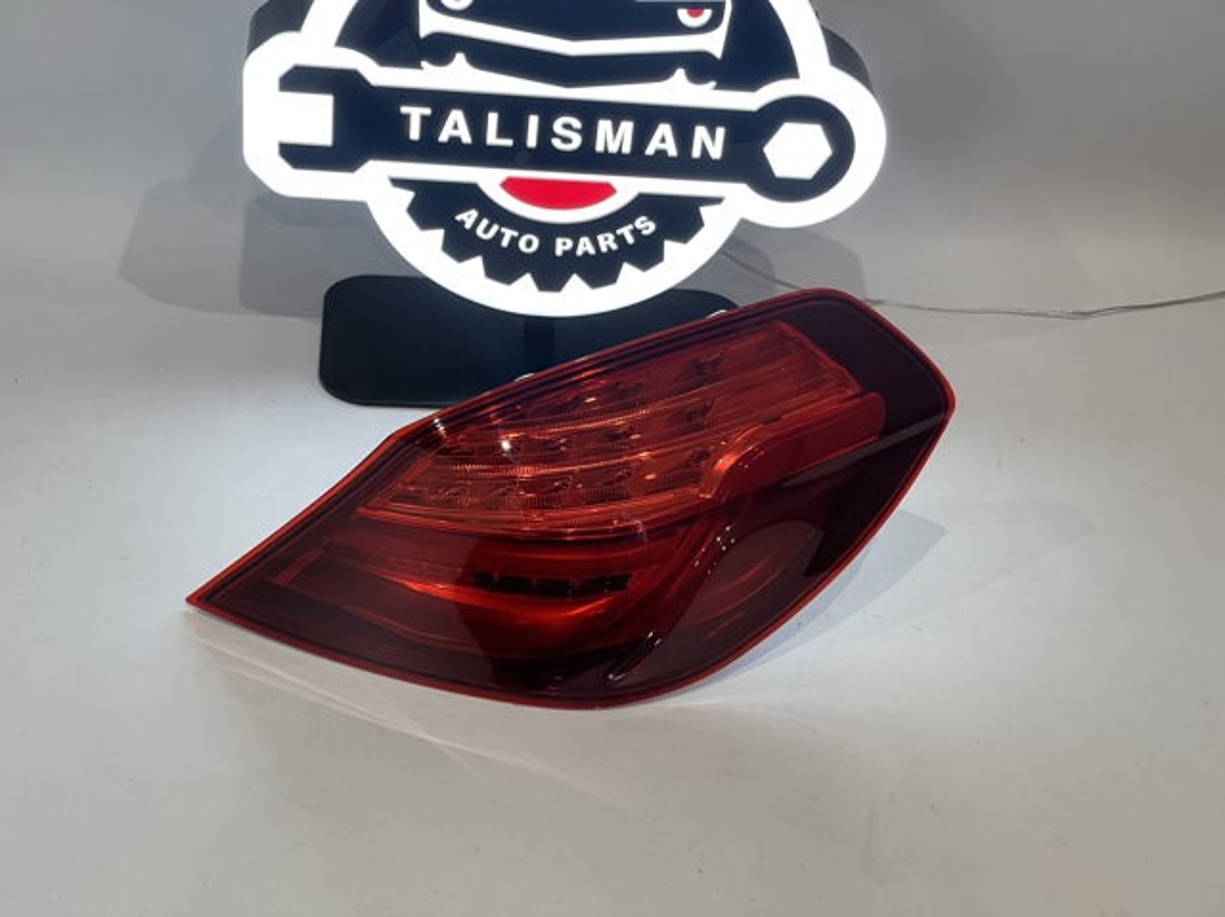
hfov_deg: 30.3
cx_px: 612
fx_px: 2263
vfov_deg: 22.9
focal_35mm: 64
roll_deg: -6.4
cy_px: 458
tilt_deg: -36.3
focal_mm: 7.5
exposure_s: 1/100
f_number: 2.2
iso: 160
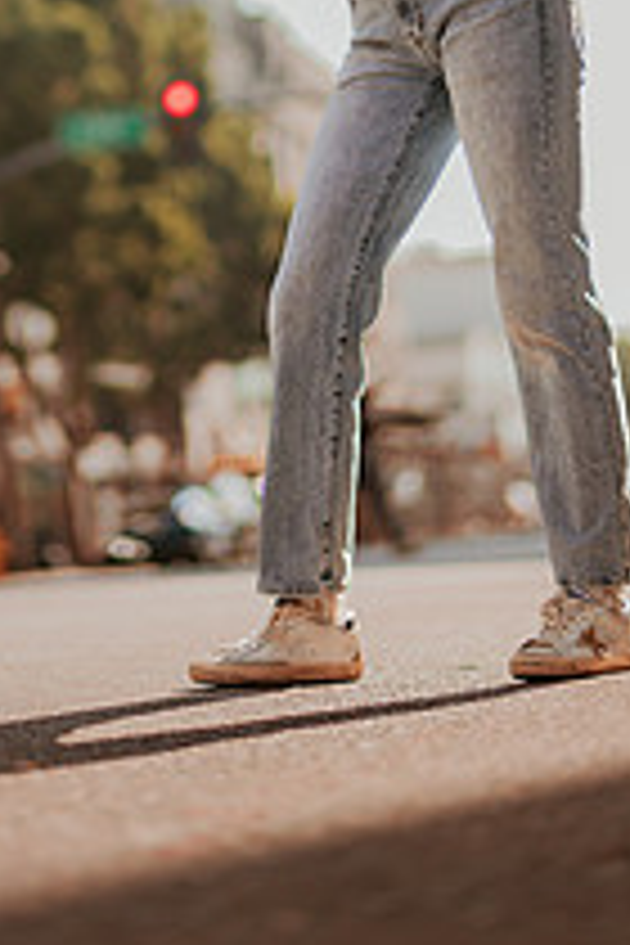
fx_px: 3255
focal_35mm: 124
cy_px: -45
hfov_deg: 11.0
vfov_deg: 16.1
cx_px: 126
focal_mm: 58
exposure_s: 1/2500
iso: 50
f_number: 1.4
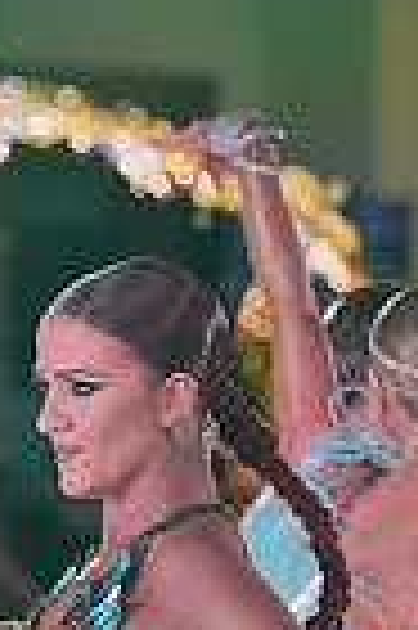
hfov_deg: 2.2
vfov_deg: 3.3
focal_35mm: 623
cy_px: 976
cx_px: 389
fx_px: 10877
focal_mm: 150
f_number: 4
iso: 1600
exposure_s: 1/400
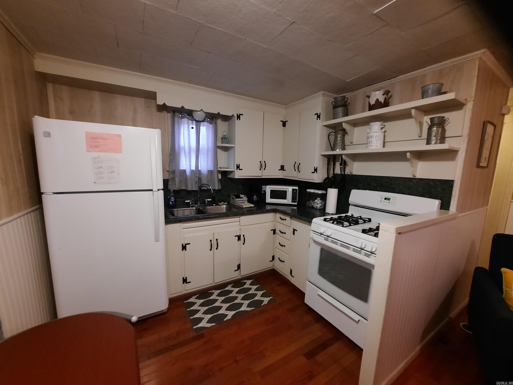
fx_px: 193
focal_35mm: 13
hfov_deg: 106.2
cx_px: 256
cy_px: 192
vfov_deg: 89.9
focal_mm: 1.74
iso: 320
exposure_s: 1/24
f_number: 2.2
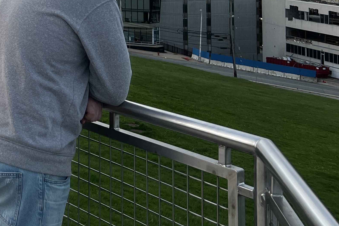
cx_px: -36
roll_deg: -0.1
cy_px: -70
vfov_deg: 18.3
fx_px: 650
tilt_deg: +1.0
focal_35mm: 69
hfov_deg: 26.8
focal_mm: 5.7
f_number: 1.5
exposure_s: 1/135
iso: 32
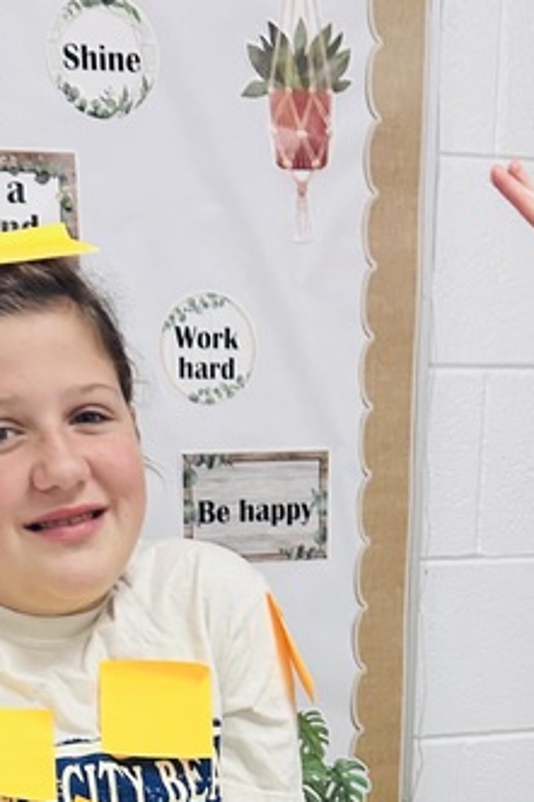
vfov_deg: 23.3
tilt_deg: -22.0
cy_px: 1039
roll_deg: +2.0
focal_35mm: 77
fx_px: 1715
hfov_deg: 17.7
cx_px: 273
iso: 200
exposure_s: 1/120
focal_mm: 6.86
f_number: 1.78
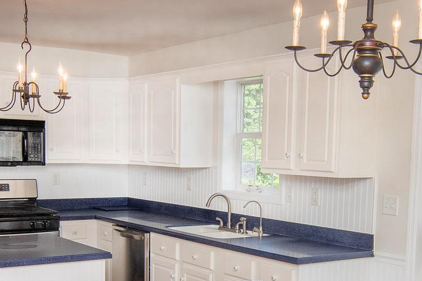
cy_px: 228
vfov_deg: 24.6
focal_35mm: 54
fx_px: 633
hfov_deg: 36.7
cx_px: 261
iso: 320
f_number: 8
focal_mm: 12
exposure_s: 1/125
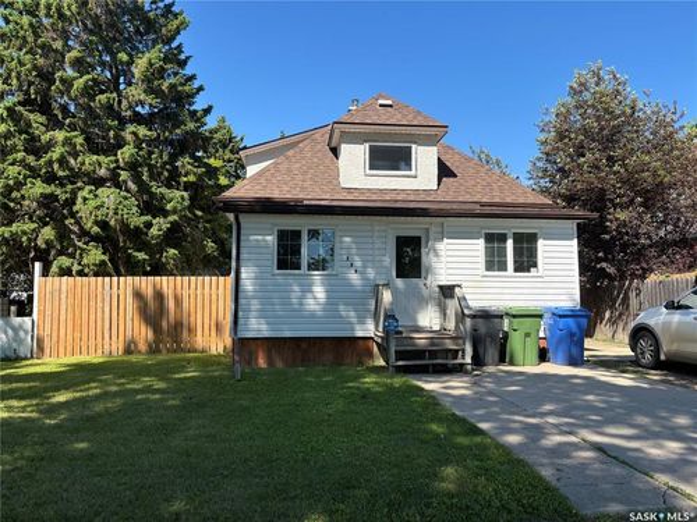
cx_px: 348
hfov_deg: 67.3
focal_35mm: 26
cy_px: 261
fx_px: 524
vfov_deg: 53.1
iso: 50
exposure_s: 1/1642
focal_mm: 5.96
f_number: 1.6
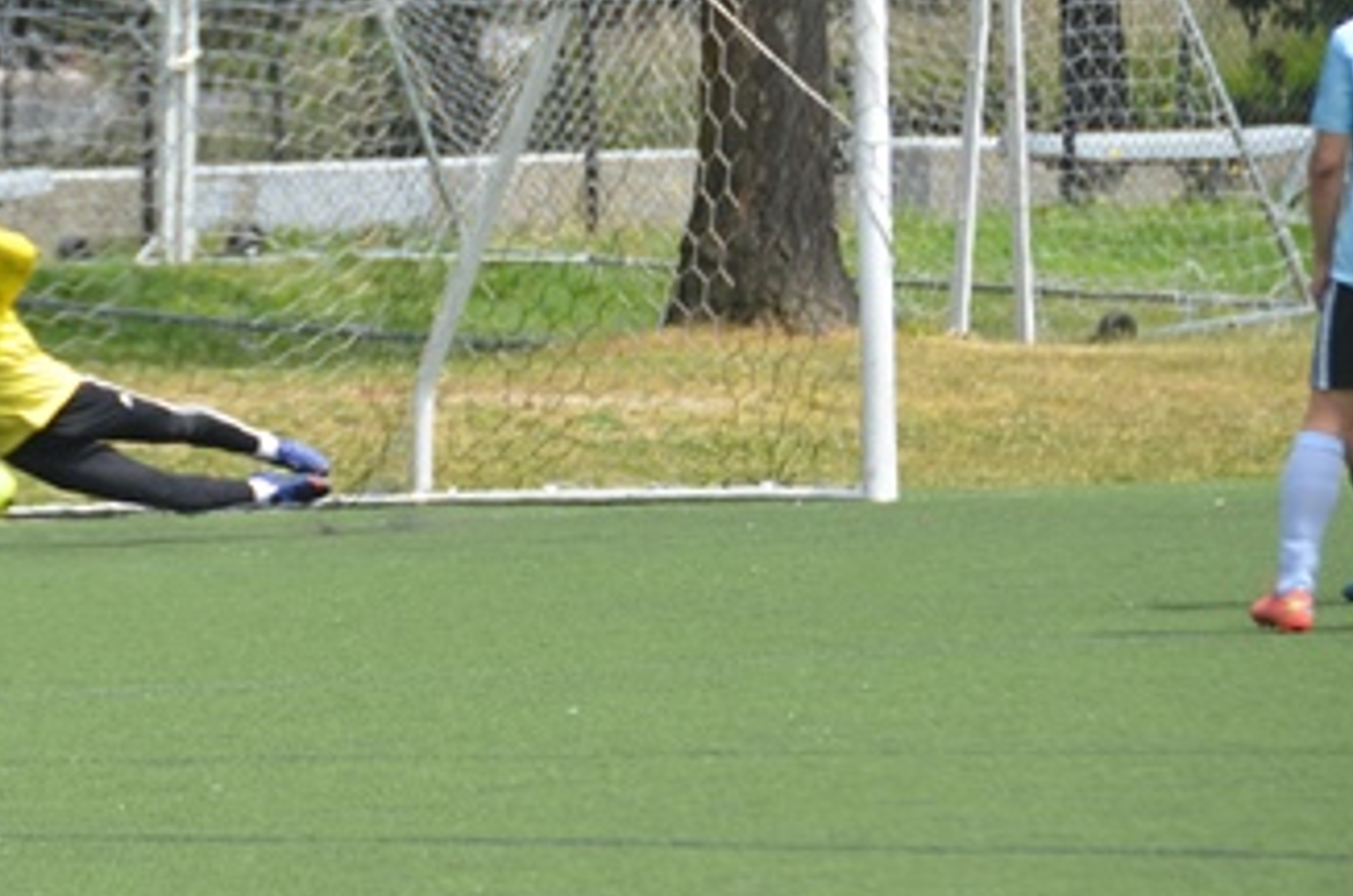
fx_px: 18755
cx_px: 141
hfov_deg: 4.1
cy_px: 407
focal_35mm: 500
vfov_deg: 2.7
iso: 200
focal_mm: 170
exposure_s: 1/640
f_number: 6.3
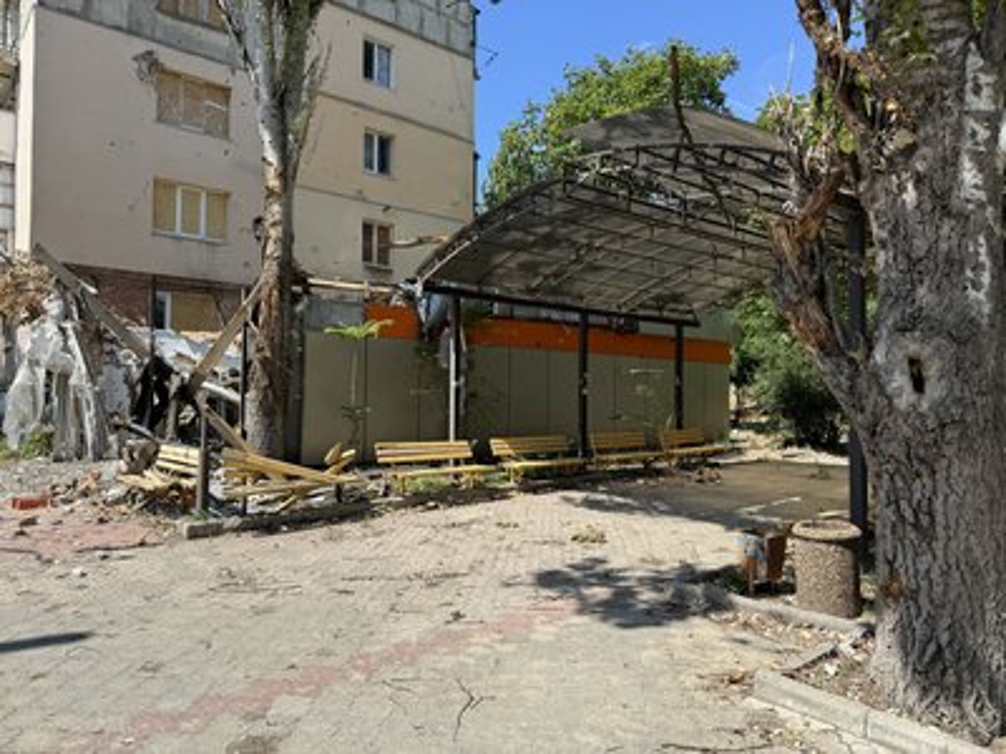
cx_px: 503
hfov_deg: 71.6
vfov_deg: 56.8
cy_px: 377
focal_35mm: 24
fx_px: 697
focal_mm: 6.86
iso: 80
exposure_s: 1/3413
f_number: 1.78
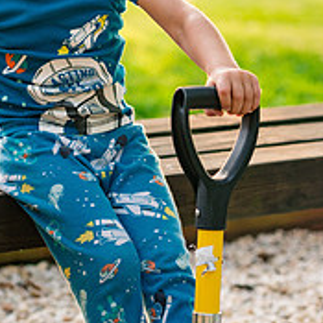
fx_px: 1964
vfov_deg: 9.4
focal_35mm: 186
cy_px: 61
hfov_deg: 9.4
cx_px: 135
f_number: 3.5
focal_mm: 85
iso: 1000
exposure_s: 1/320
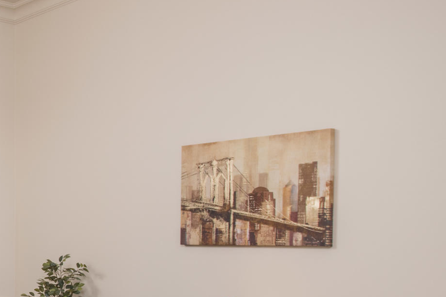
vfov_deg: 20.6
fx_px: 805
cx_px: -152
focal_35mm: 65
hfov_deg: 25.9
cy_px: 249
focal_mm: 20
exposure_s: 1/160
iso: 400
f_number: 7.1
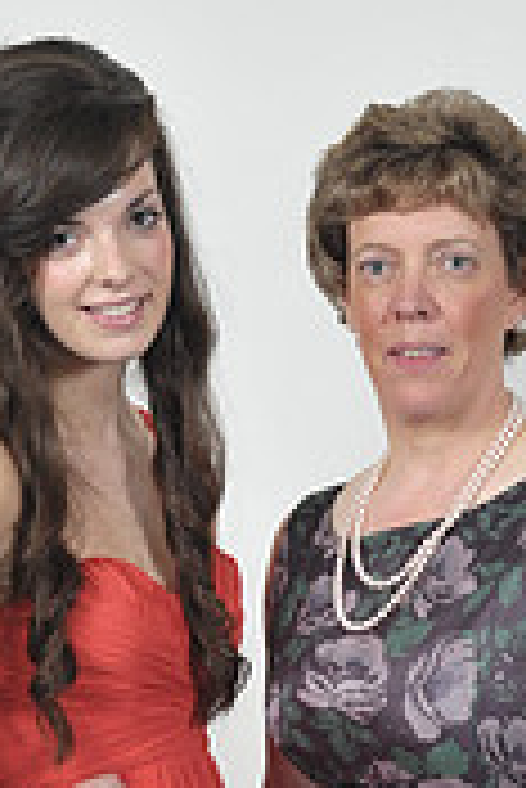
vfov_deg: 12.4
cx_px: 279
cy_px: 1072
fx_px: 3478
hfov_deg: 8.6
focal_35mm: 159
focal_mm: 48
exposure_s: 1/160
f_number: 7.1
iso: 1000
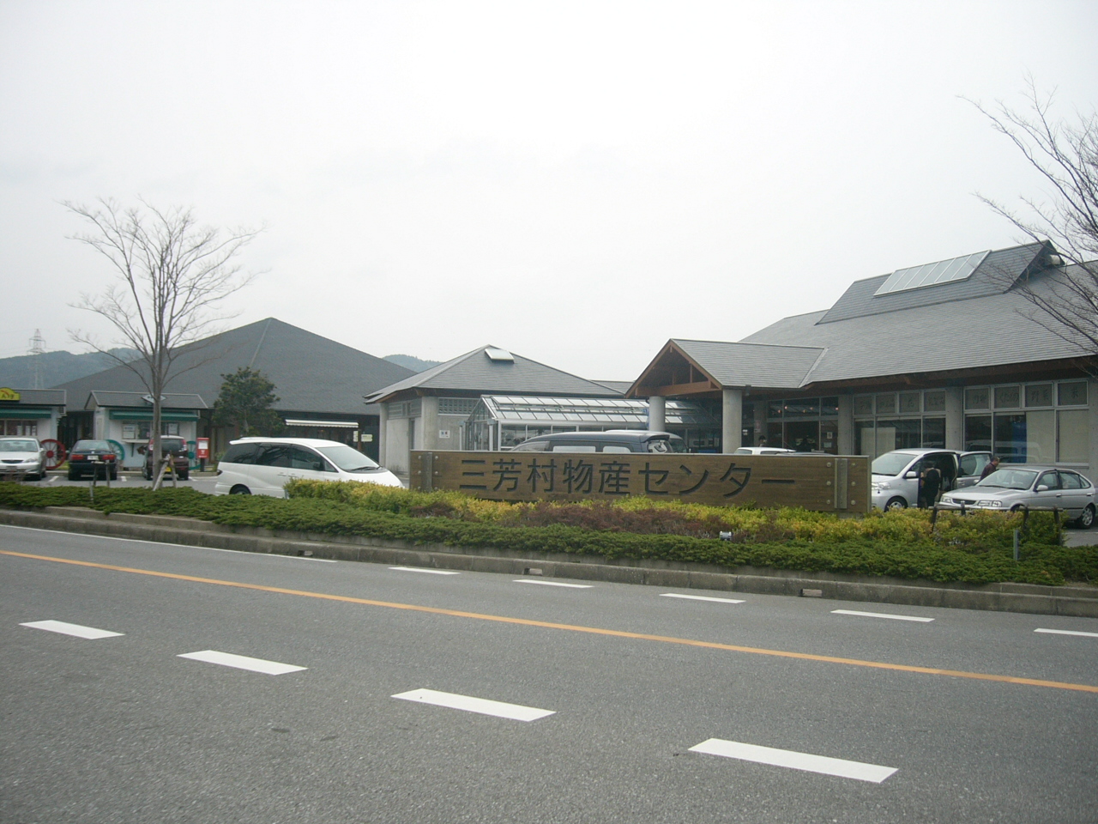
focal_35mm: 35
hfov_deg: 52.6
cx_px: 549
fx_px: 1110
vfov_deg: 40.7
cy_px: 412
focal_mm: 5.8
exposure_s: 1/200
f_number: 2.8
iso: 50
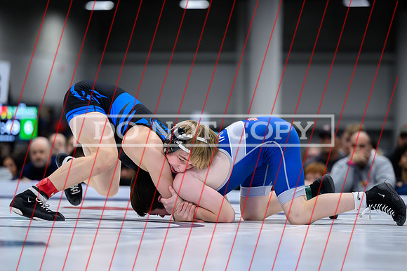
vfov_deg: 8.8
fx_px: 1773
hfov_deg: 13.1
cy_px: 143
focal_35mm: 157
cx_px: 185
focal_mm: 135
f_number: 2.8
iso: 9000
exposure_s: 1/800
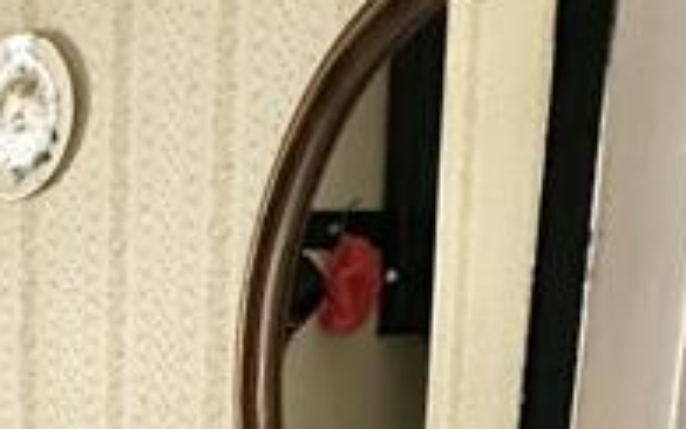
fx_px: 1459
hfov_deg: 22.9
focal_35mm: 78
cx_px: -257
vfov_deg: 14.7
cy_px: 770
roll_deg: +0.4
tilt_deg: -13.0
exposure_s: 1/60
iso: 500
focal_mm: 2.22
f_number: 2.2
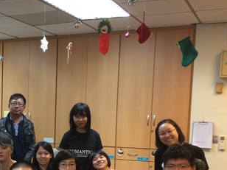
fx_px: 433
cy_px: 151
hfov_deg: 28.2
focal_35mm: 66
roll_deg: -0.6
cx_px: 21
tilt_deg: -5.2
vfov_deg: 21.8
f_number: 2.2
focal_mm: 4.15
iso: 64
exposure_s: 1/30
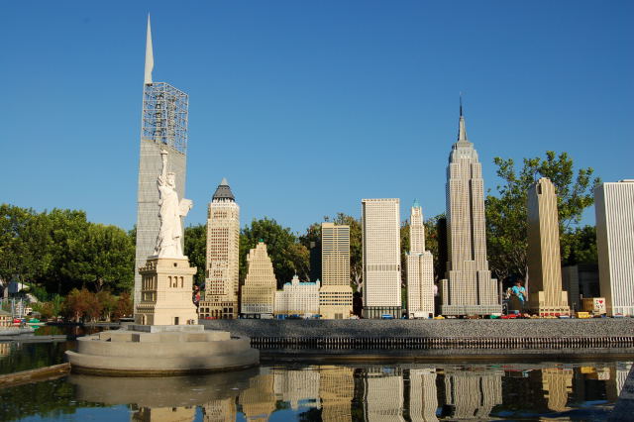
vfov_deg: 39.9
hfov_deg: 57.2
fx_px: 581
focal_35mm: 33
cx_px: 317
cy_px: 211
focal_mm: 22
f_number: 10
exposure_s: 1/400
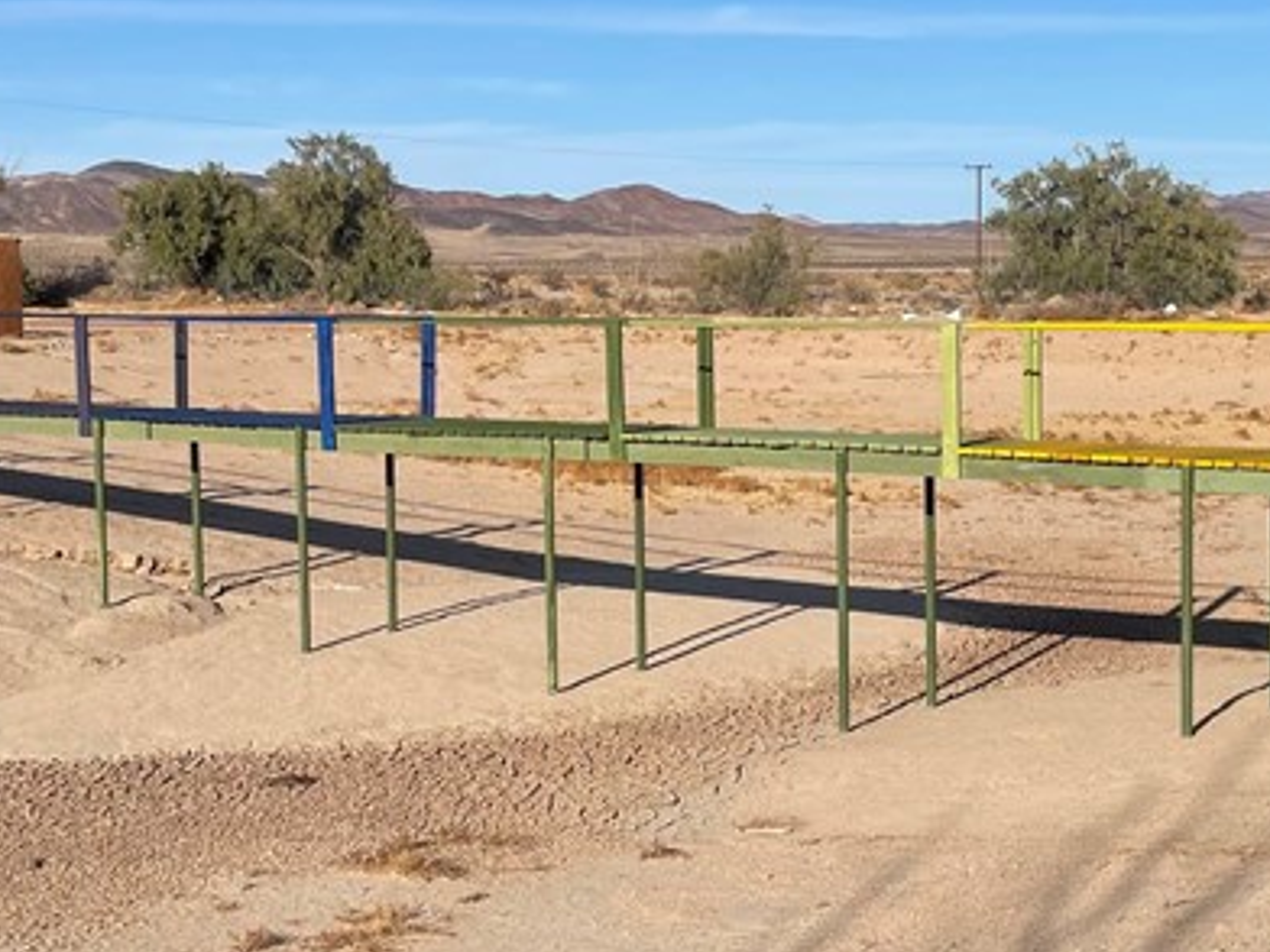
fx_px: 2495
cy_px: 492
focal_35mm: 68
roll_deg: +0.1
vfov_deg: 21.6
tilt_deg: -4.6
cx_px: 904
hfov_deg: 28.3
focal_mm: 4.2
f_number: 1.6
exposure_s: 1/5051
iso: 32
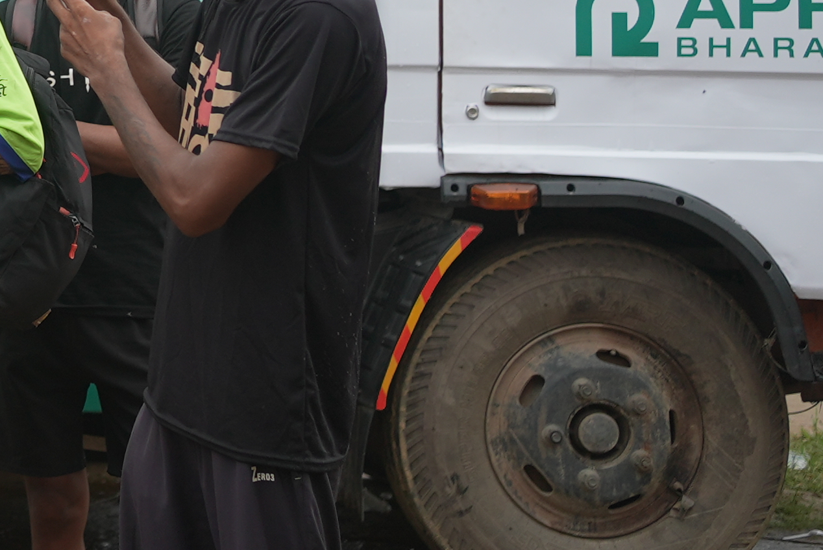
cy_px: -108
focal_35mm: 117
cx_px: -467
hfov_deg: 15.8
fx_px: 2676
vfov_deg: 11.5
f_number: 2.8
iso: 320
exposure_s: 1/1250
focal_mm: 35
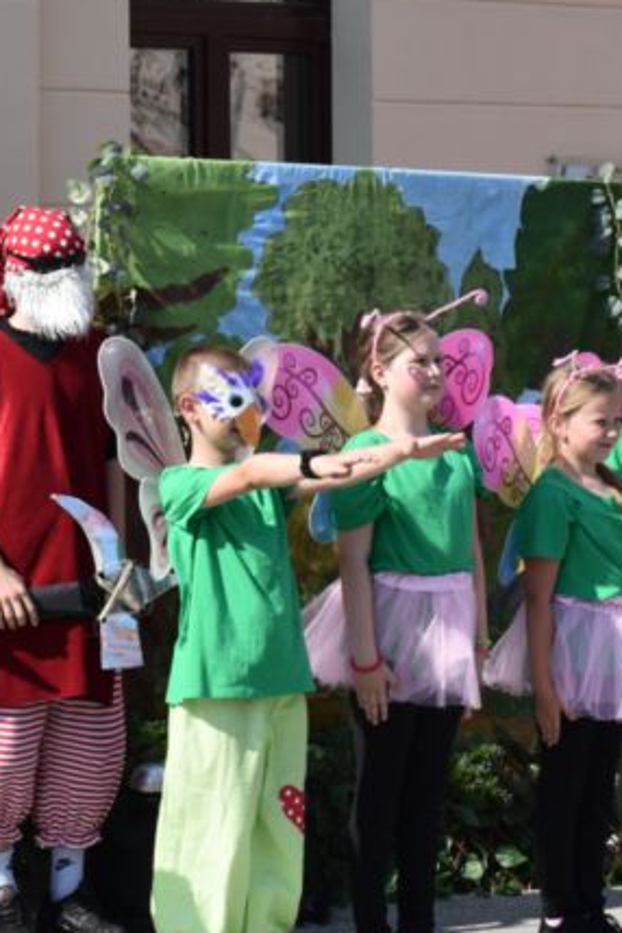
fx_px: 3244
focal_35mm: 125
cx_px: 183
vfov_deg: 16.3
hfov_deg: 10.9
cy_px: 275
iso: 200
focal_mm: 35
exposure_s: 1/320
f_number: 9
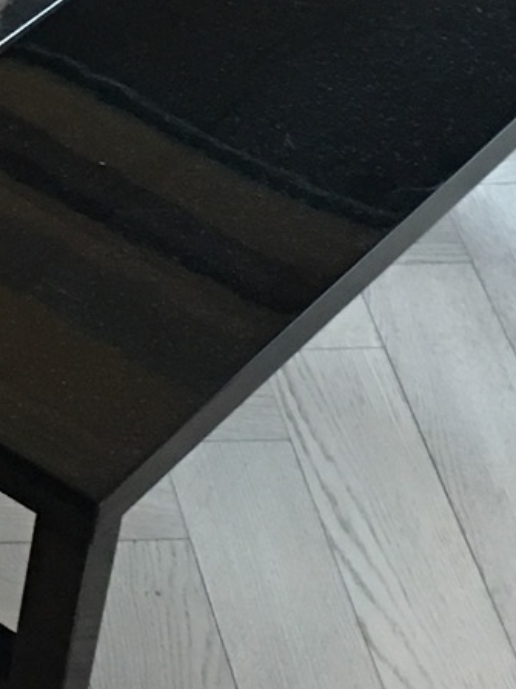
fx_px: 2645
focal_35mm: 133
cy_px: 205
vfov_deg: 14.8
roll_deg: -1.3
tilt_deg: -38.6
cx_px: -436
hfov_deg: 10.4
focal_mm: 4.15
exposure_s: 1/8
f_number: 2.2
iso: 160
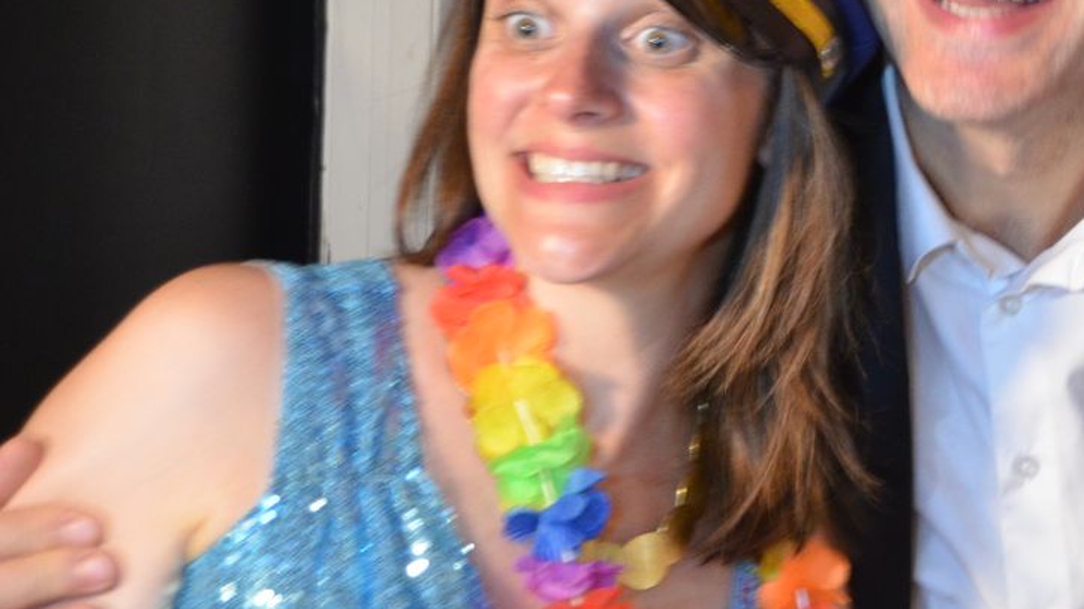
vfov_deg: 11.3
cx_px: 886
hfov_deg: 19.9
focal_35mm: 106
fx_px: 3046
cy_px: -27
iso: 1600
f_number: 4.2
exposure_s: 1/20
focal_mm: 30
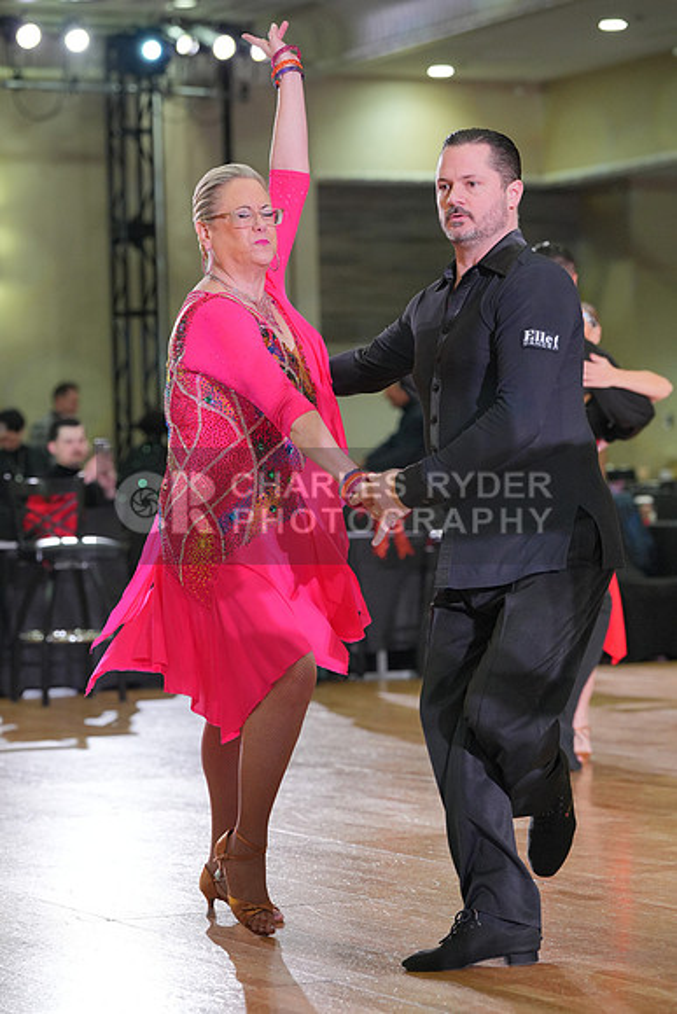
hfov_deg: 12.2
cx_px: 338
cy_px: 507
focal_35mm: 112
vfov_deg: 18.3
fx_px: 3157
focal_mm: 112
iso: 2500
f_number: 4
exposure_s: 1/400
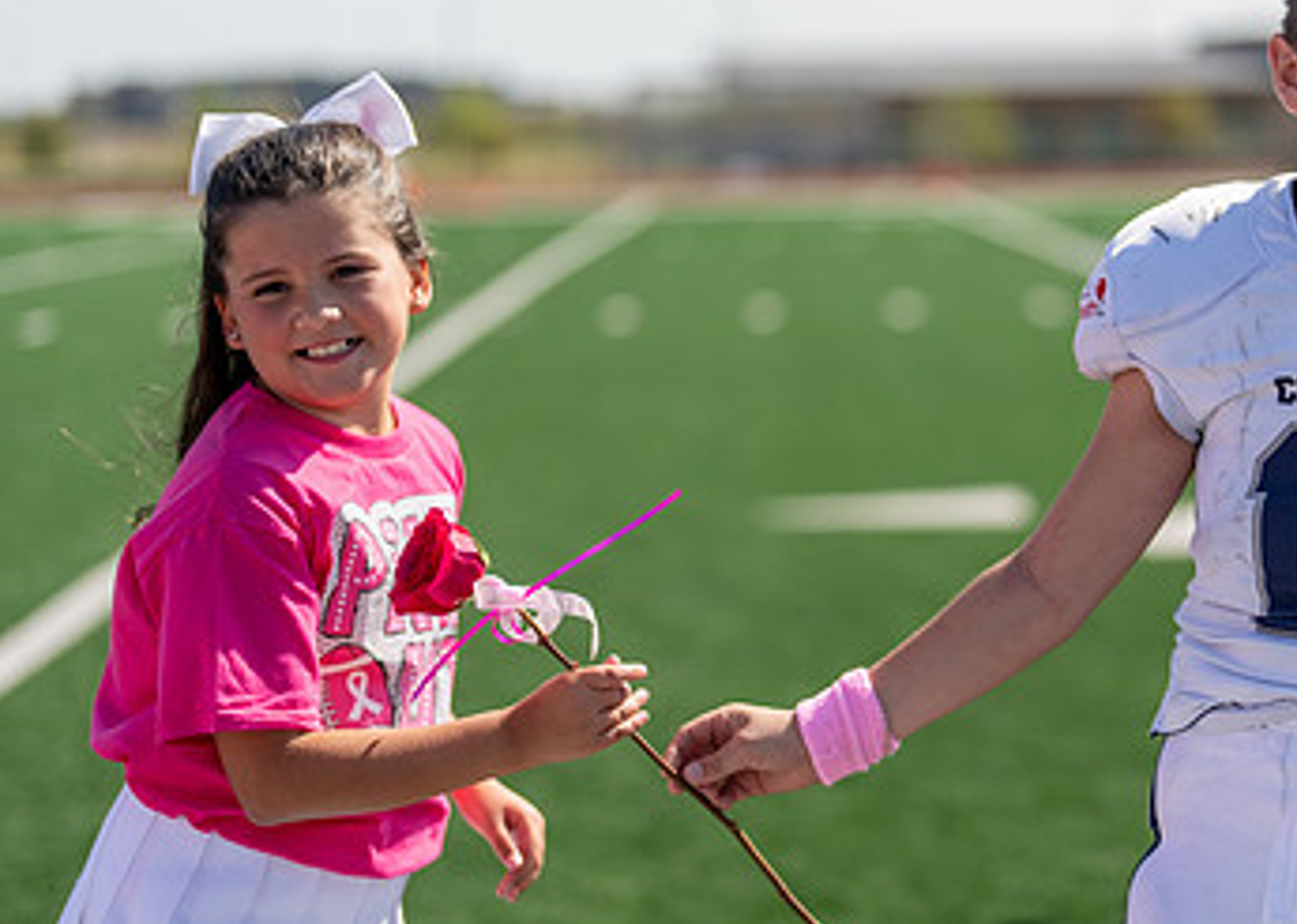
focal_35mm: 88
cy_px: 424
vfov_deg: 16.2
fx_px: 3240
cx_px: 985
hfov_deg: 22.4
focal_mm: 50
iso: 100
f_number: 1.2
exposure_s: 1/10000
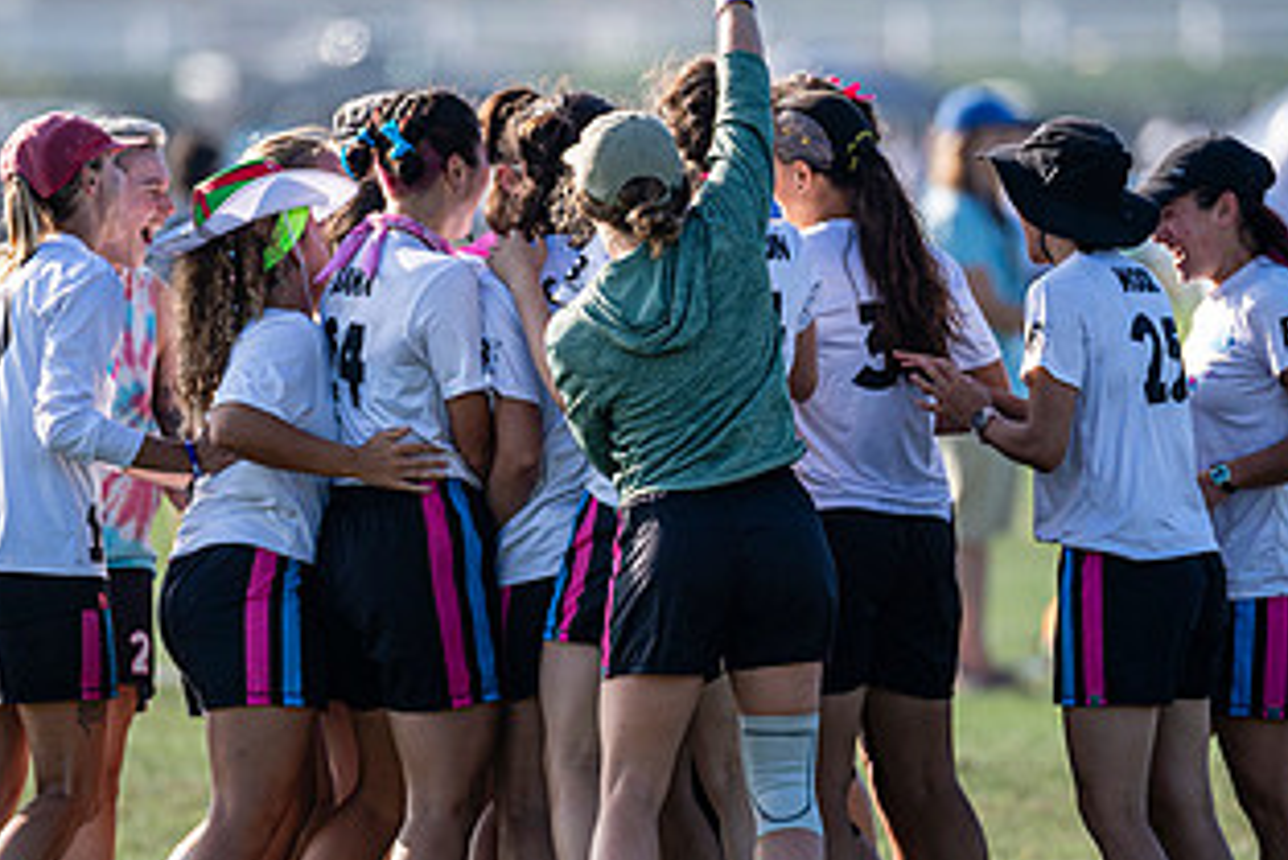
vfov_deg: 2.5
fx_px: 19901
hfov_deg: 3.7
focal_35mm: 556
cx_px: 667
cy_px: 471
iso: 320
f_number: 3.2
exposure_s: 1/2500
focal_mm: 300
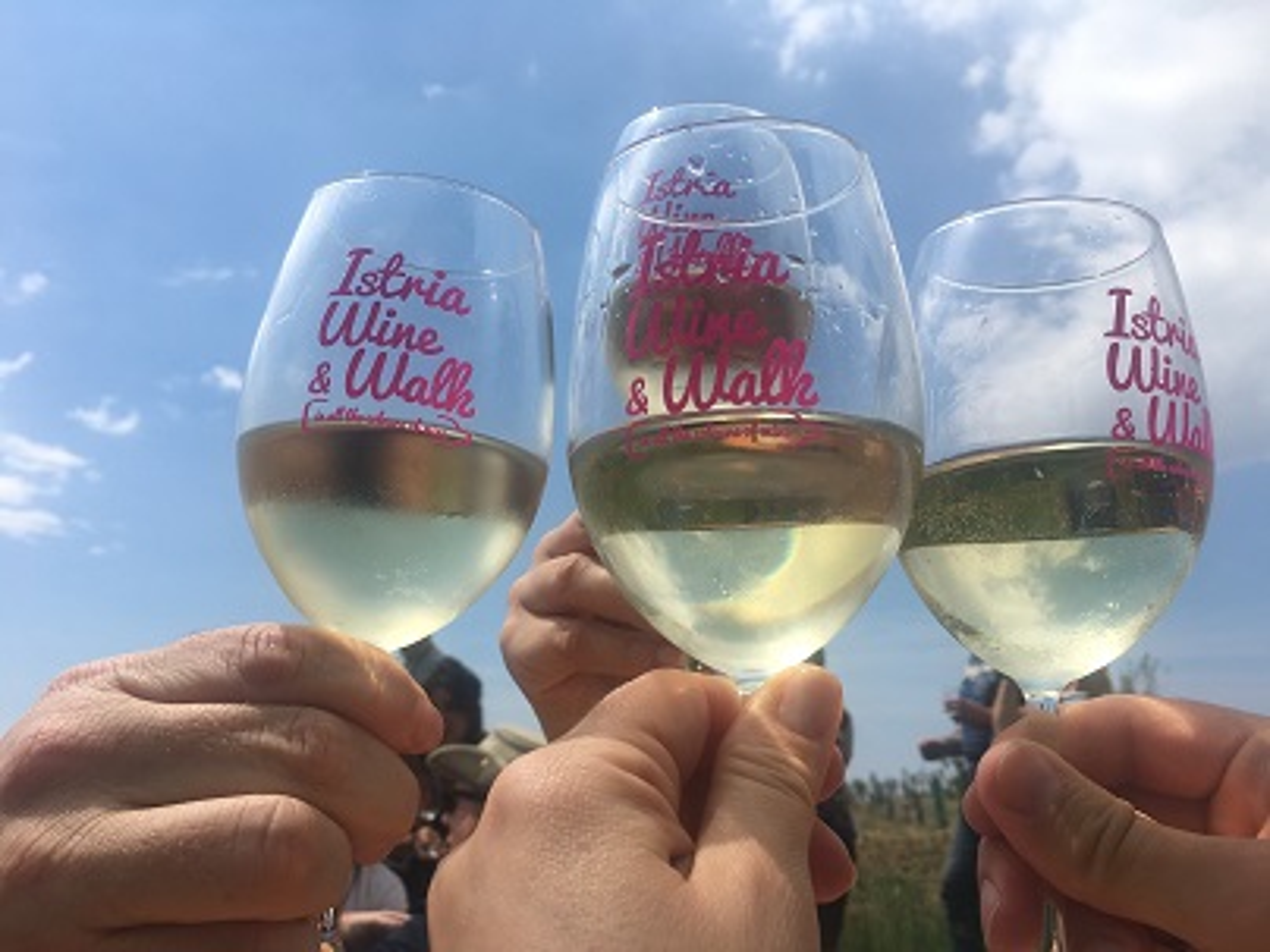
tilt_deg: +17.4
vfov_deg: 48.2
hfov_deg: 61.7
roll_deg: -1.9
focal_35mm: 29
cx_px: 635
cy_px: 476
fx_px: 1064
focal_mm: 4.15
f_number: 2.2
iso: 25
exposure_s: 1/2849
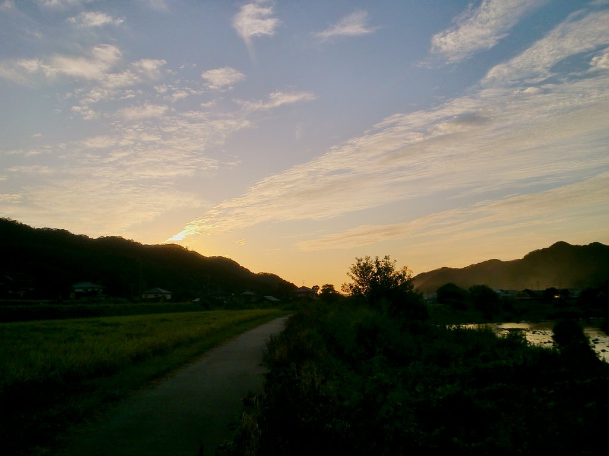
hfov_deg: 54.0
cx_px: 304
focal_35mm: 34
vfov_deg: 41.8
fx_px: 598
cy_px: 228
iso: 64
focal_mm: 5.58
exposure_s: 1/250
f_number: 8.4
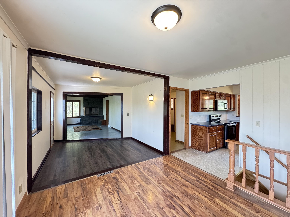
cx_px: 145
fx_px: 117
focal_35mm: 14
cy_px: 108
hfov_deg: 102.1
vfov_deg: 85.7
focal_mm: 2.22
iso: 320
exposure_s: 1/60
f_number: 2.2
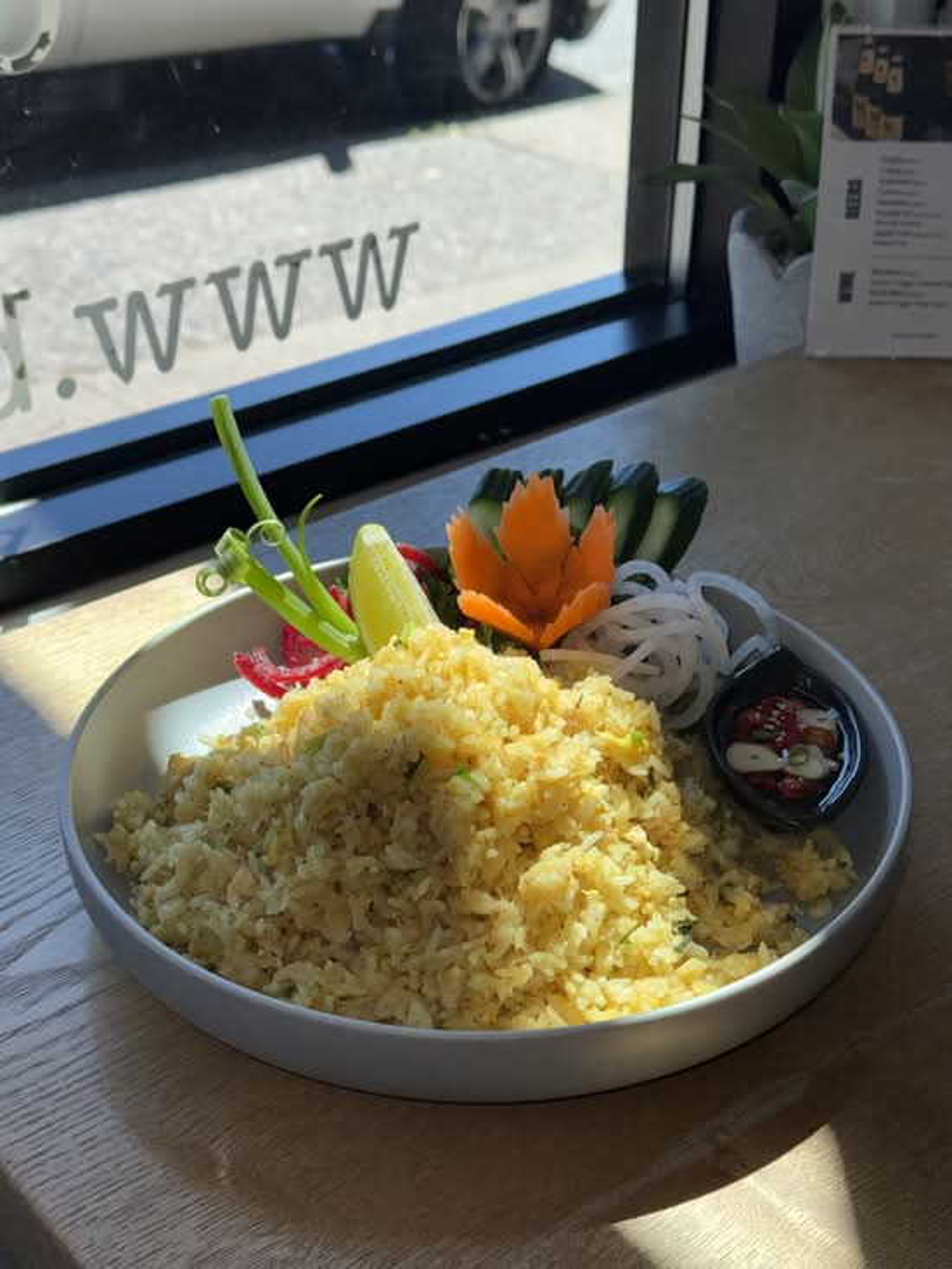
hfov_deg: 30.3
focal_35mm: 48
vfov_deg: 39.7
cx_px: 476
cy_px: 634
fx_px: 1760
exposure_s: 1/1203
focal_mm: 6.76
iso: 50
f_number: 1.78
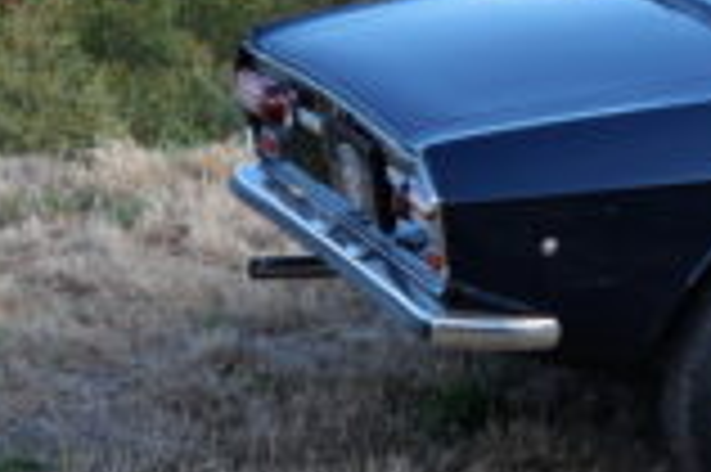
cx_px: 1192
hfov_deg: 9.3
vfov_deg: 6.4
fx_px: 4202
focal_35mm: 213
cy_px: -99
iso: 200
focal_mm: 27
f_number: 6.3
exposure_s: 1/200
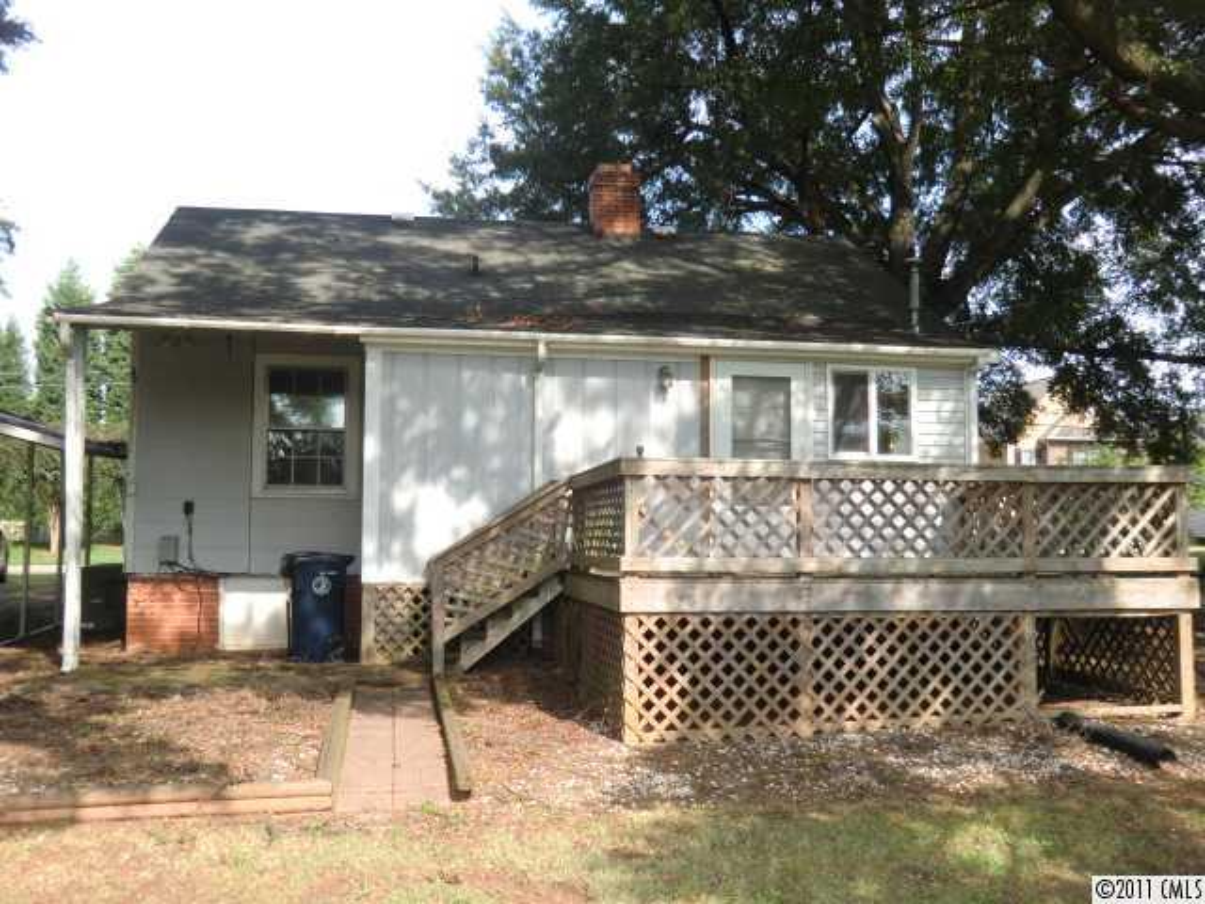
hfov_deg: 54.0
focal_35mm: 34
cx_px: 602
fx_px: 1184
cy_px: 452
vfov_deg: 41.8
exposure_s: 1/160
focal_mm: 6.1
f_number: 3.6
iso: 64
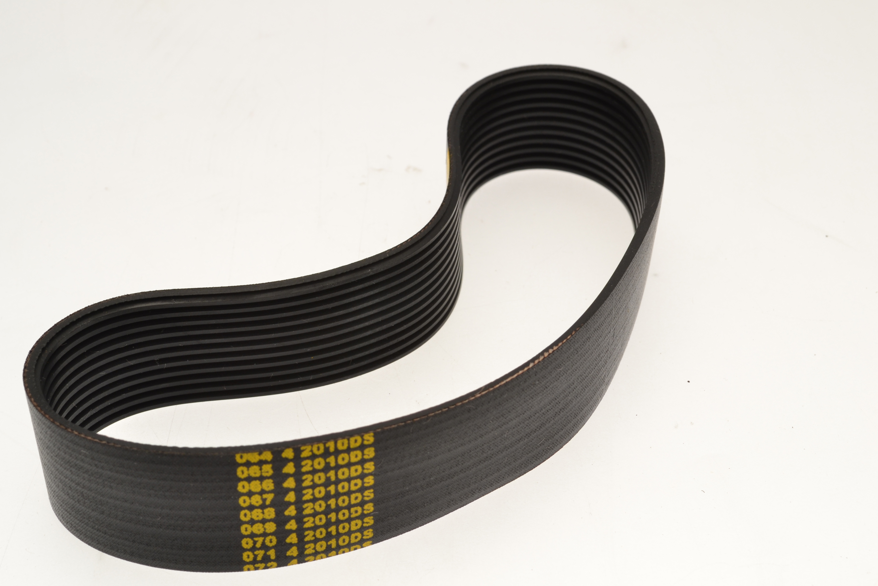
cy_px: 330
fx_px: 1502
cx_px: 416
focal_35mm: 62
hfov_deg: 32.6
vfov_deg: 22.0
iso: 200
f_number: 11
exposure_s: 1/10
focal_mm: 35
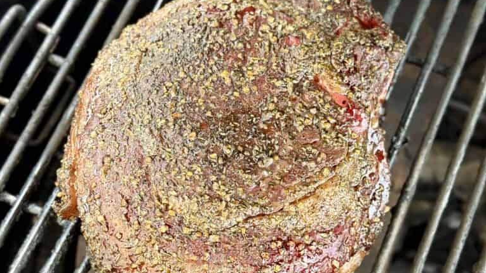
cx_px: 243
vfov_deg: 17.2
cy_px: 134
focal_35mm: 70
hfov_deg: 30.2
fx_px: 902
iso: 50
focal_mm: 6.76
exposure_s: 1/121
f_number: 1.78
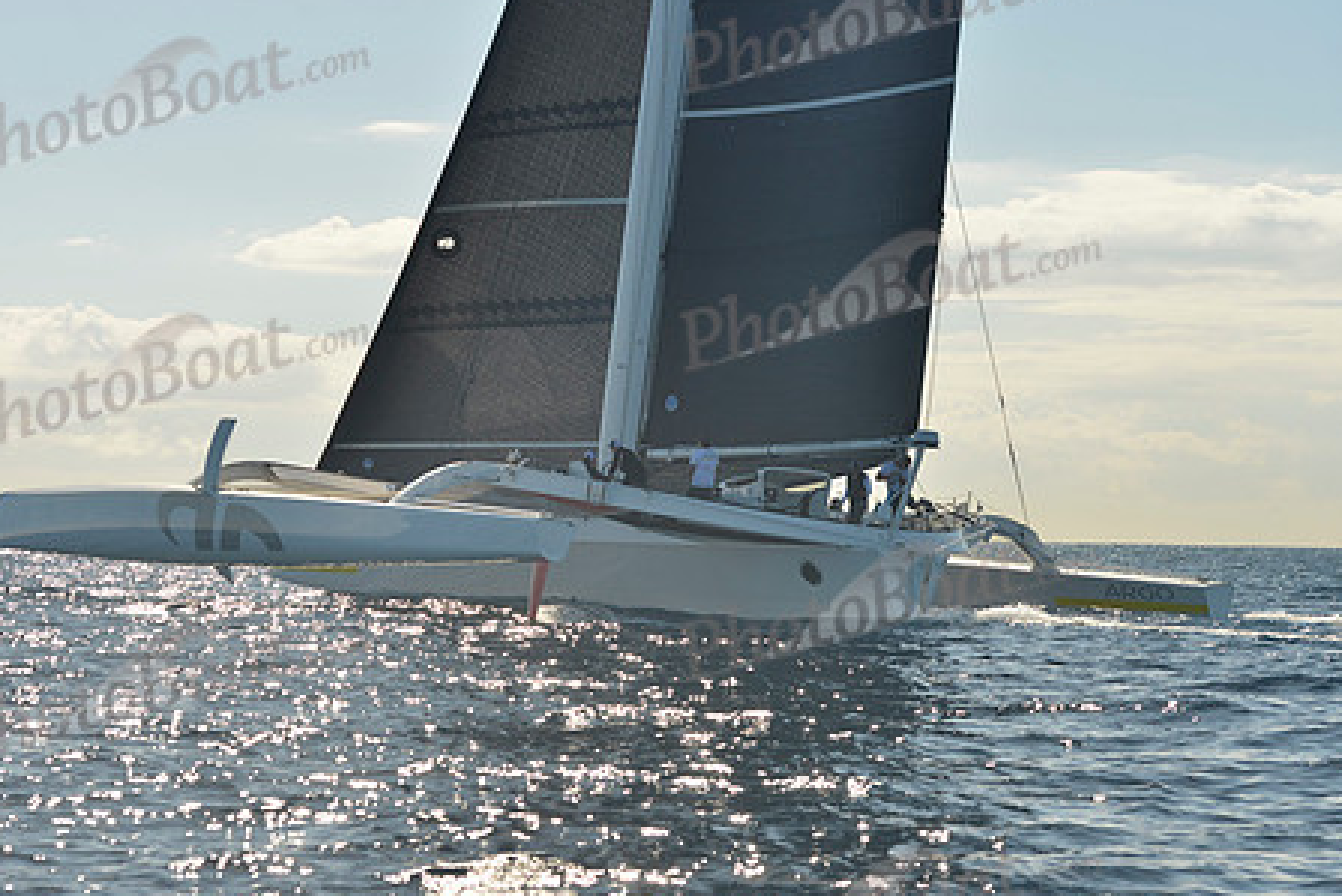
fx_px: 3617
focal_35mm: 97
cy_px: 490
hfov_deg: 21.0
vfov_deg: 14.1
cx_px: 527
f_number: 7.1
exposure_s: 1/640
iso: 200
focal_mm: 75
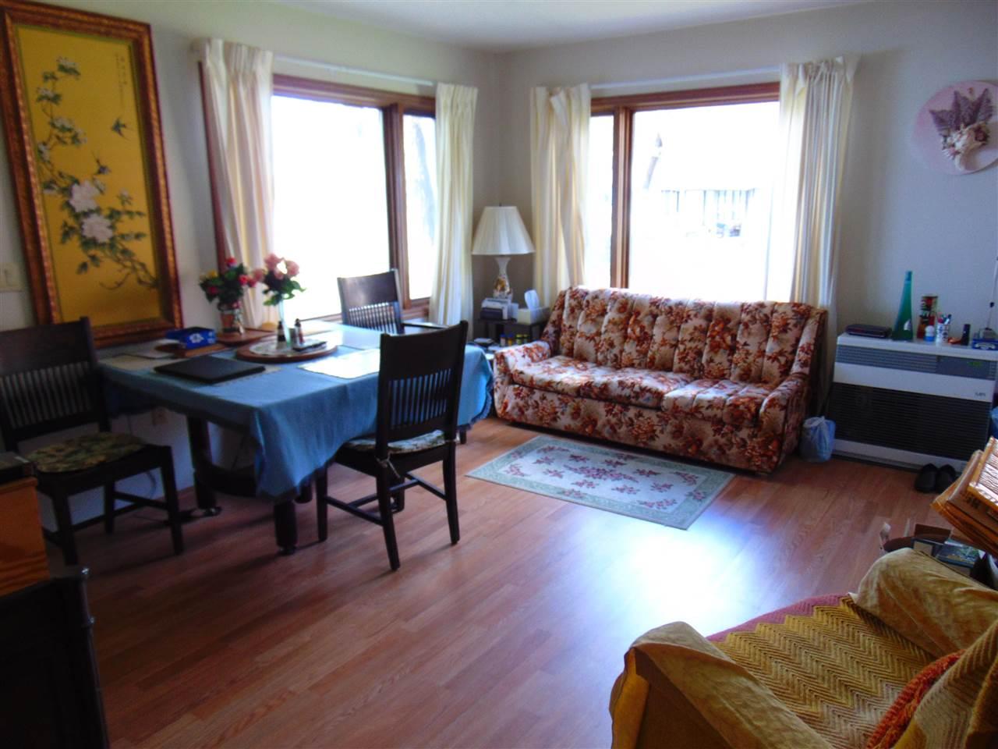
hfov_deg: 69.4
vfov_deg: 54.9
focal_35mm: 25
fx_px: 721
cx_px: 499
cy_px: 374
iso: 100
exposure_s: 1/30
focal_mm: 4.5
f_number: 3
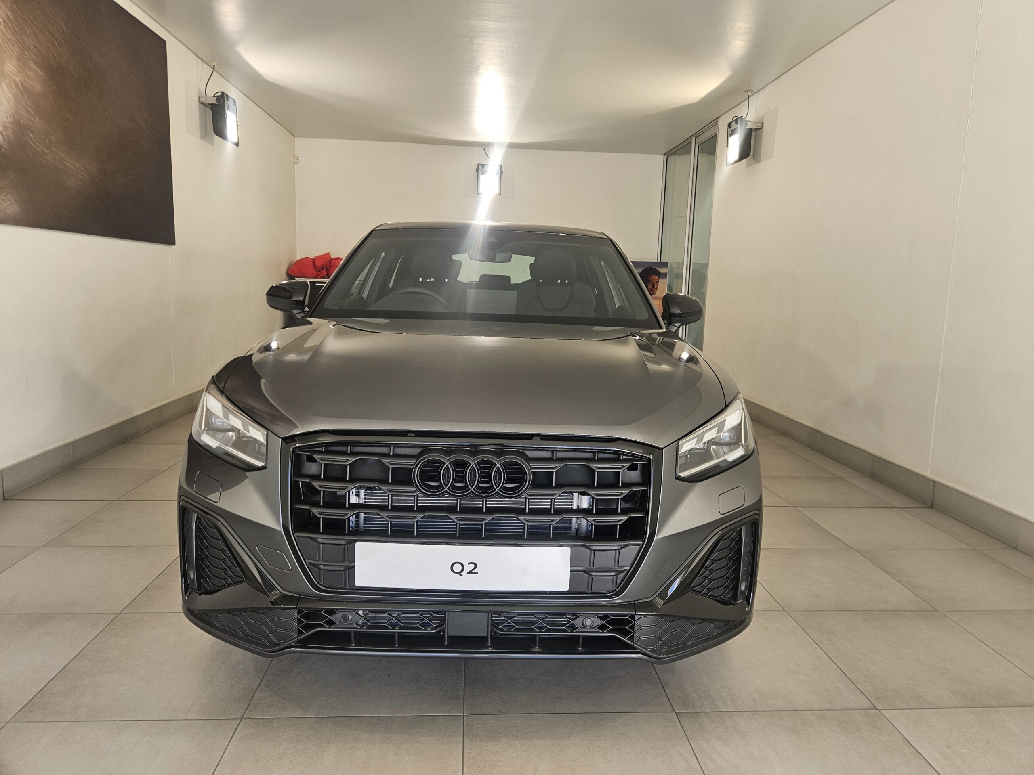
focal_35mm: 23
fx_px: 687
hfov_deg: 73.9
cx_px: 517
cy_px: 388
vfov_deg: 58.9
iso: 40
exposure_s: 1/100
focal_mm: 5.4
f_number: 1.8
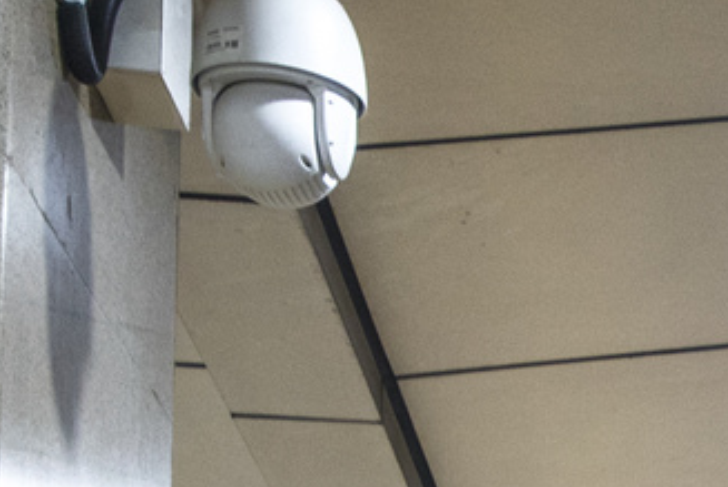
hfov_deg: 10.6
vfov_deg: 7.2
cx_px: 1480
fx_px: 3564
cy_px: 1263
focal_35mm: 176
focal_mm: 30
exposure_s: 1/100
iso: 1000
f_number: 2.8
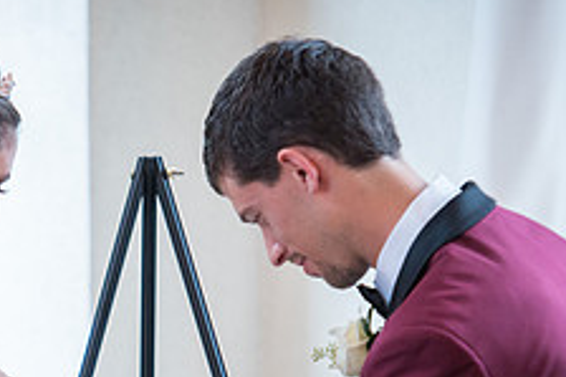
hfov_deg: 5.0
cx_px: 176
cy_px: 474
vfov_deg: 3.3
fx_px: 6425
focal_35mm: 409
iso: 1100
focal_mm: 145
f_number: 2.8
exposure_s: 1/125
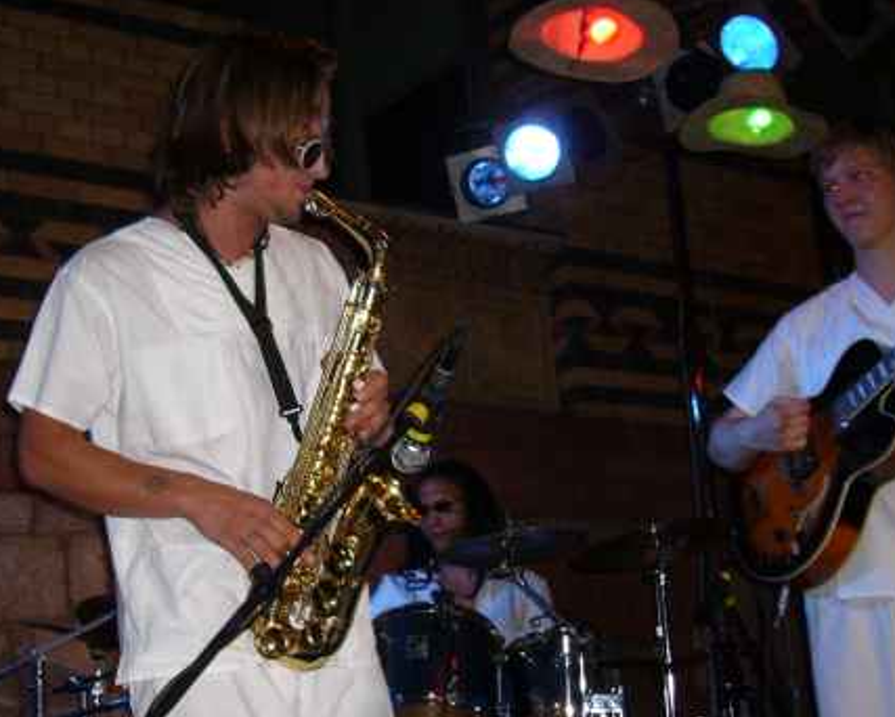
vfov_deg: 27.1
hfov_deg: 33.1
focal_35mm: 56
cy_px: 431
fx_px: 1484
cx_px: 249
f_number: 2.8
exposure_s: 1/60
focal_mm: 5.8
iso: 125
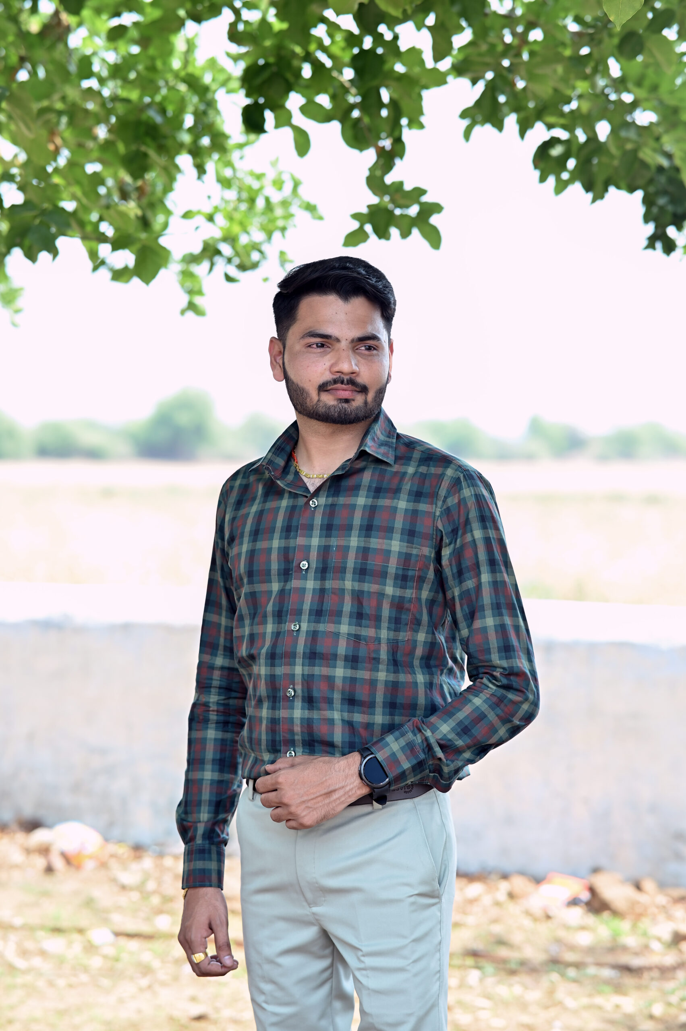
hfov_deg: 16.0
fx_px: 2433
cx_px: 343
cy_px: 516
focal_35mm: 85
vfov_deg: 23.9
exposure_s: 1/320
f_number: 3.2
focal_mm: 85
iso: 200
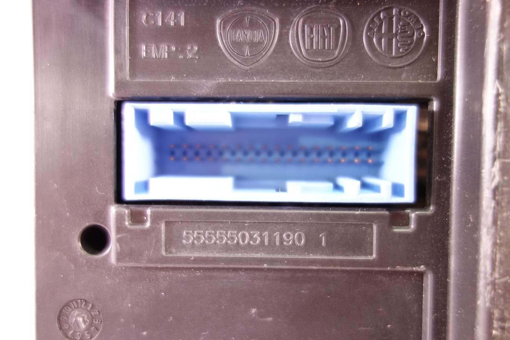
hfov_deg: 65.5
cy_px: 170
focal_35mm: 28
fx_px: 397
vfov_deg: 46.4
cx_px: 255
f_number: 2
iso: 500
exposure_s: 1/30
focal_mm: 10.4
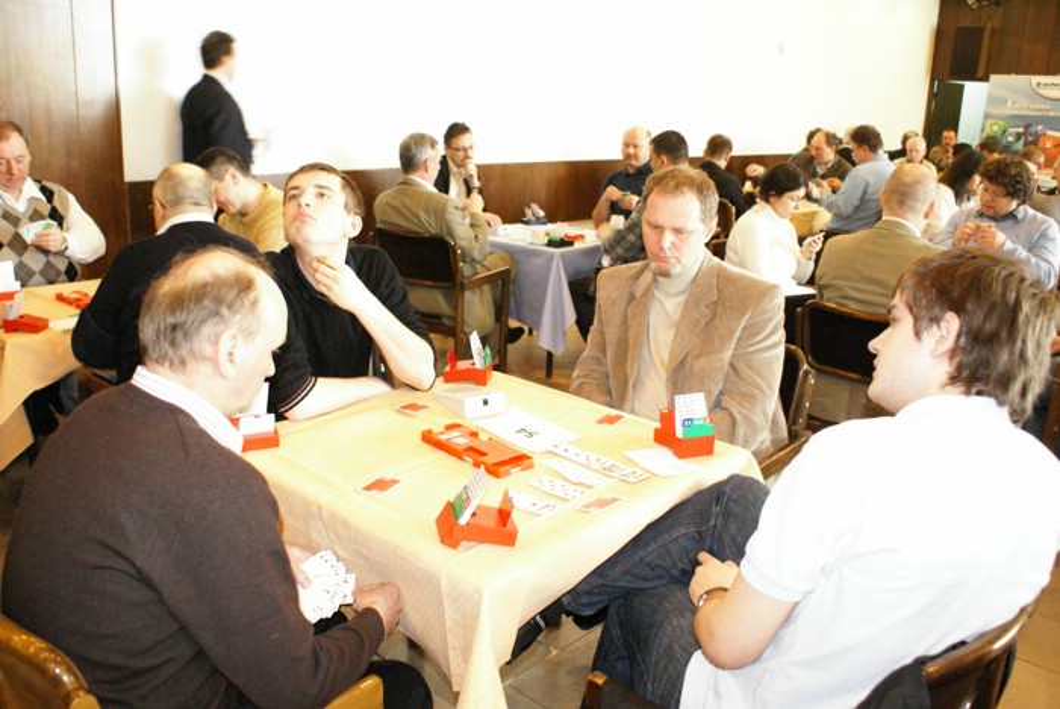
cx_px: 530
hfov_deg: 61.9
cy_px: 354
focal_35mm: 30
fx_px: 884
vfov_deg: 43.7
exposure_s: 1/25
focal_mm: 20
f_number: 4
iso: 1600
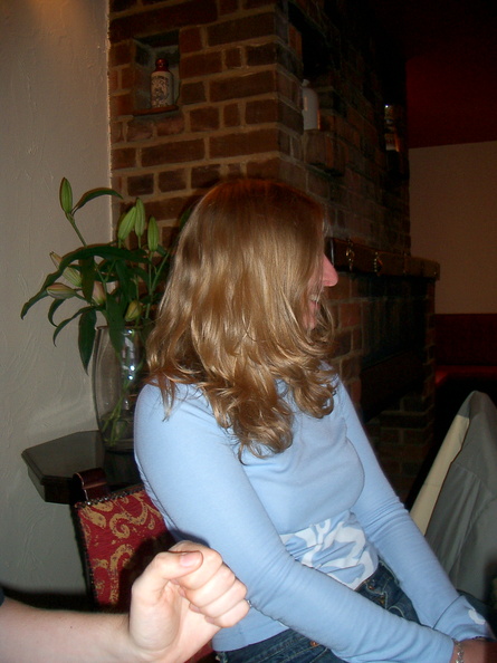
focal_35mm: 35
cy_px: 332
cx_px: 248
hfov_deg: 40.7
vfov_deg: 52.6
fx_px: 670
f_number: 2.6
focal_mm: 5.8
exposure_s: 1/40
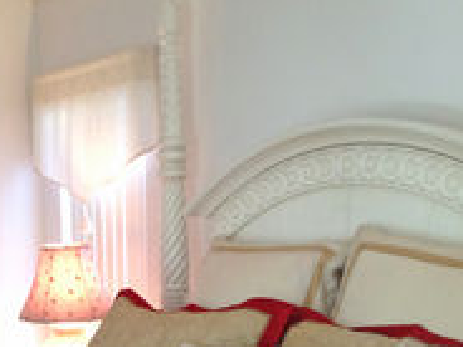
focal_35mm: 70
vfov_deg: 20.5
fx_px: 936
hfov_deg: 26.8
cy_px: 322
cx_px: 45
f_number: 2.4
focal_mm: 4.28
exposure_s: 1/20
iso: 160
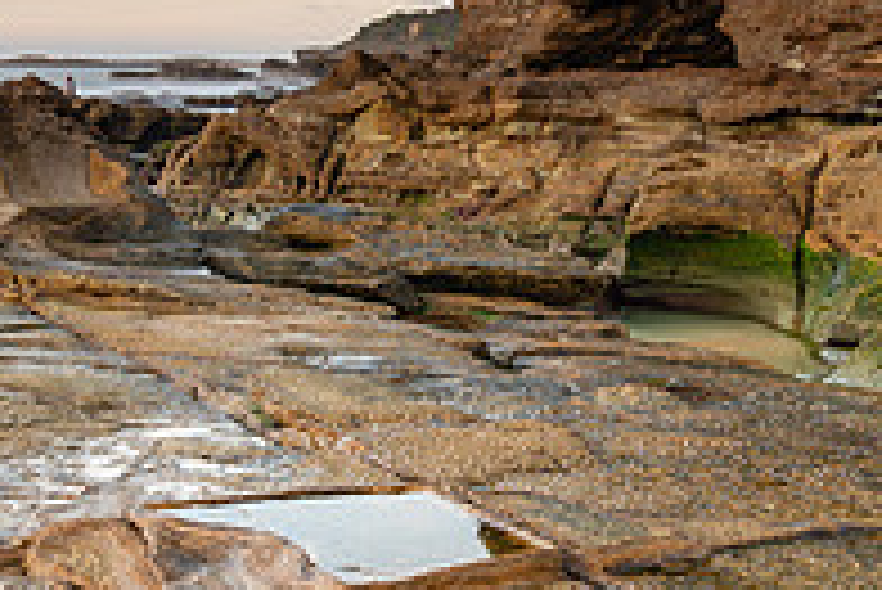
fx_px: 1790
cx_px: 675
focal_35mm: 73
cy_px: 128
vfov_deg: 18.6
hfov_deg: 27.3
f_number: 8
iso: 31
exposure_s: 8
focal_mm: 24
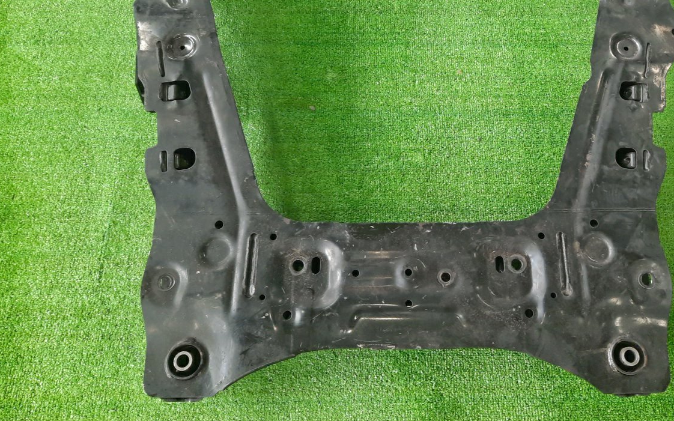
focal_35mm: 34
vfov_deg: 36.9
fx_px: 624
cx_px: 398
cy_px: 141
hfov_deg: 56.4
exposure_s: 1/50
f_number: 2
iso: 225
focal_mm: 4.6
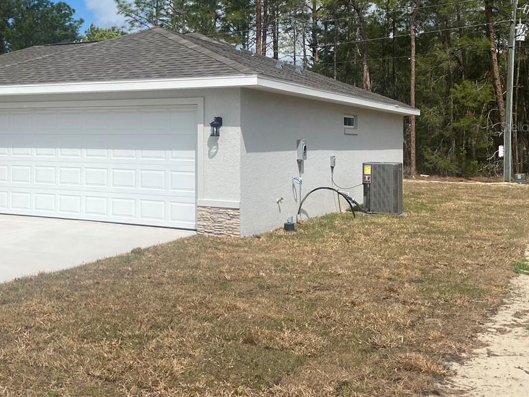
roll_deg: -0.9
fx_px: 733
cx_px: 70
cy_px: 126
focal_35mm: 48
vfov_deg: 30.0
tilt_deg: +1.1
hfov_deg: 37.5
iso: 32
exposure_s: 1/4274
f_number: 1.8
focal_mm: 4.25
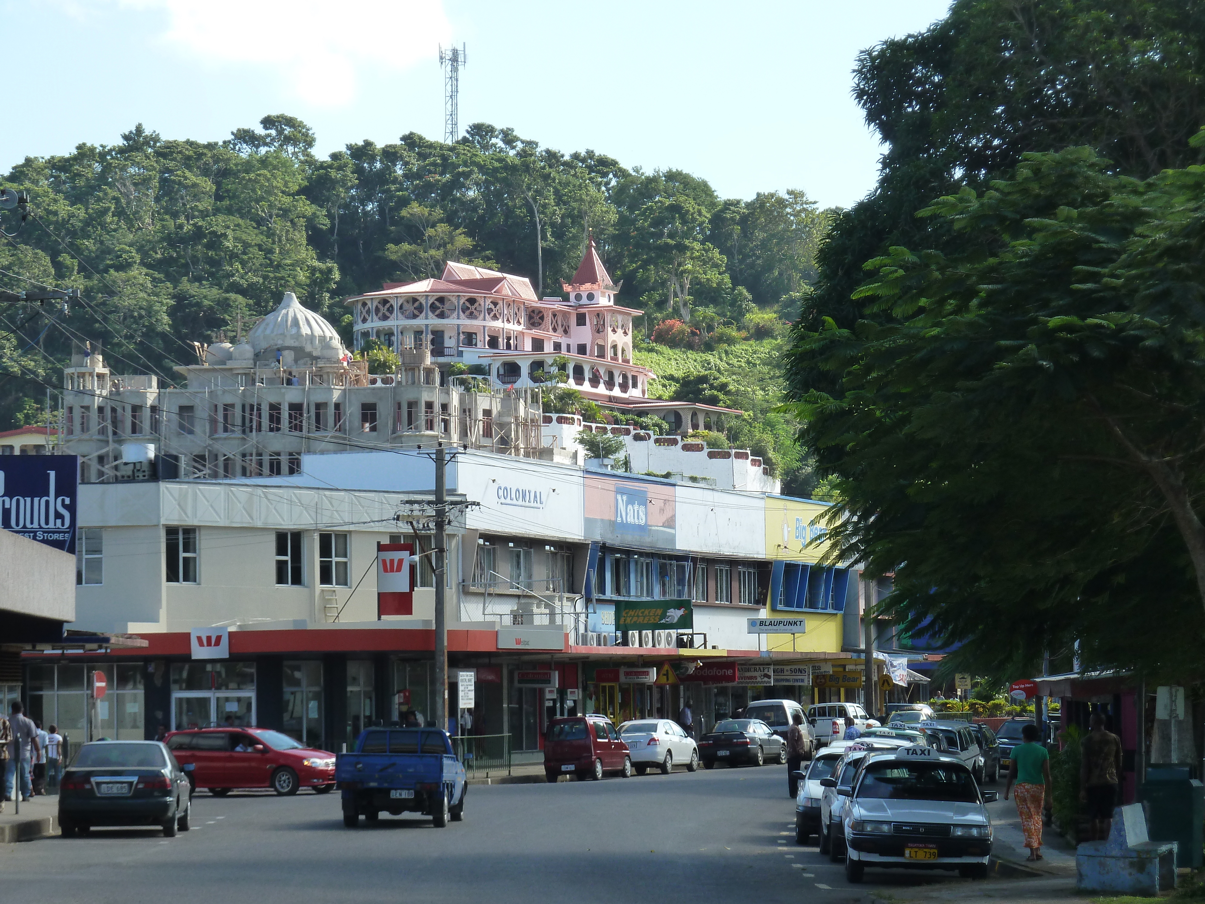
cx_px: 602
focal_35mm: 111
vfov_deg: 13.3
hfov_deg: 17.7
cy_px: 452
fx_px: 3864
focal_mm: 18.2
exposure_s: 1/250
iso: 125
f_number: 4.4
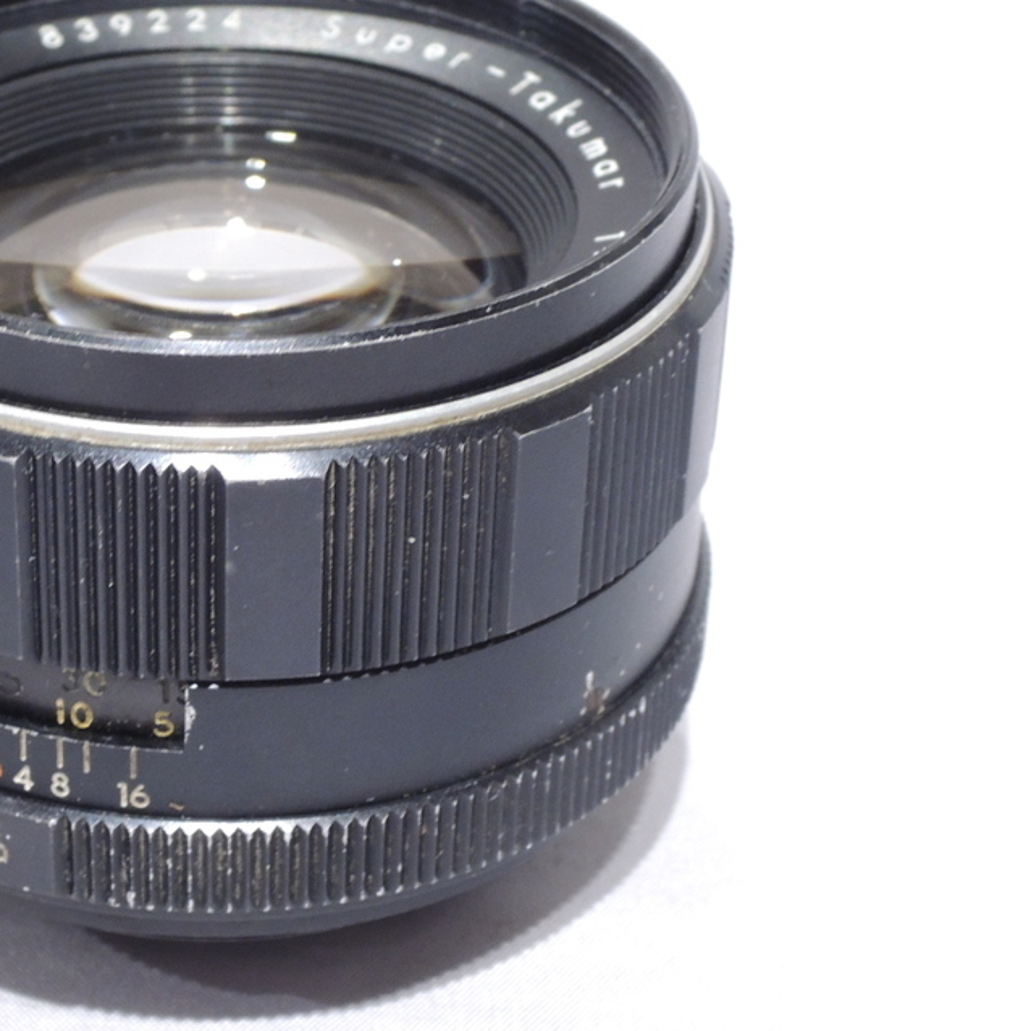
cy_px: 443
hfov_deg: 16.8
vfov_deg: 16.9
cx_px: 217
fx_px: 3471
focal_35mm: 103
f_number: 5.2
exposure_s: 1/40
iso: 400
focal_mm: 11.1
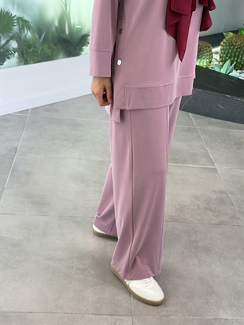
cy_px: 162
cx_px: 122
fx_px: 451
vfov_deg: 39.6
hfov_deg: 30.3
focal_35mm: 48
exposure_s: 1/208
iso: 125
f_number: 1.78
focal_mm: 6.76
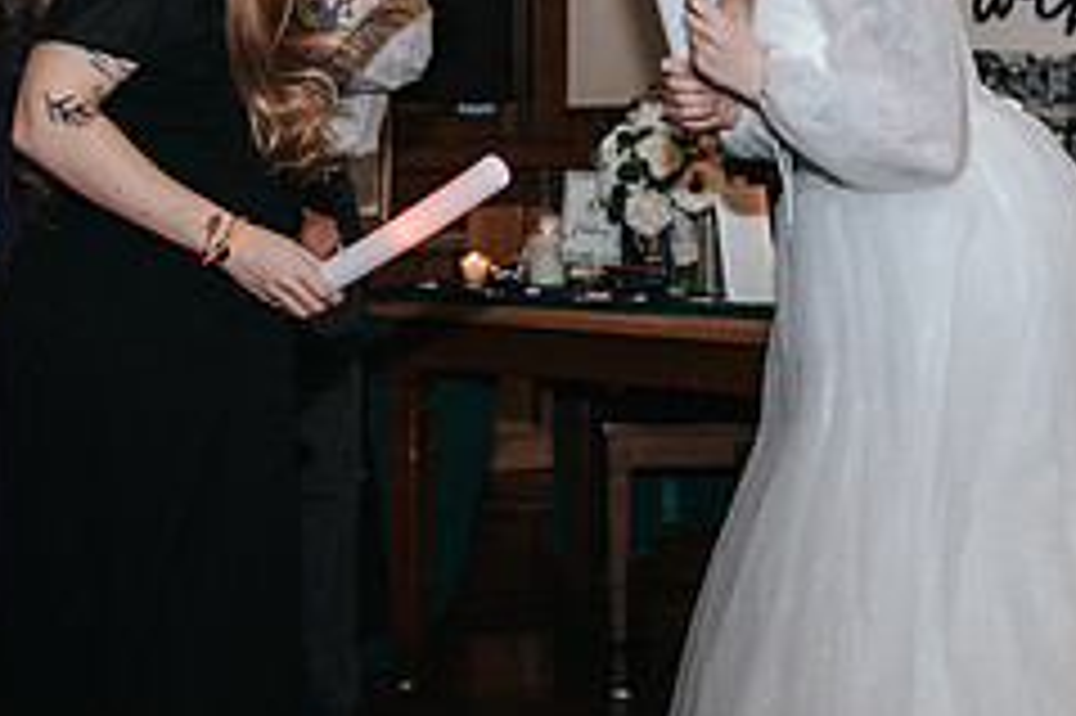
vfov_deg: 14.4
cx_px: 682
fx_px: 2837
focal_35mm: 95
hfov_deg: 21.4
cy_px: 342
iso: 800
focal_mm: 35
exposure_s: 1/200
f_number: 3.2
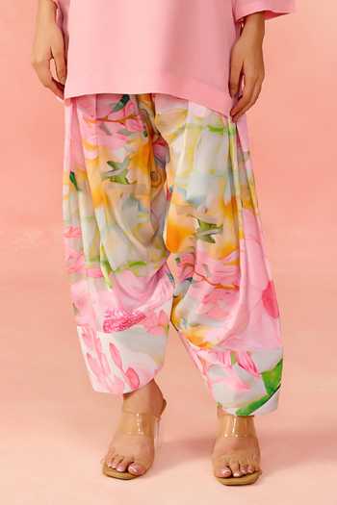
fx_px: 646
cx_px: 168
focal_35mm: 46
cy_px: 252
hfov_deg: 29.2
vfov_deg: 42.7
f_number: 3.5
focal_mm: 46
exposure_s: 1/160
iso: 250
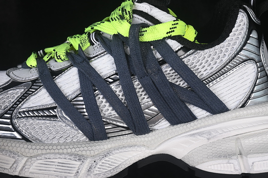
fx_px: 558
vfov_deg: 18.2
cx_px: 134
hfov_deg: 27.0
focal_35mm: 75
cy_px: 89
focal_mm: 50
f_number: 7.1
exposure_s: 1/80
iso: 160
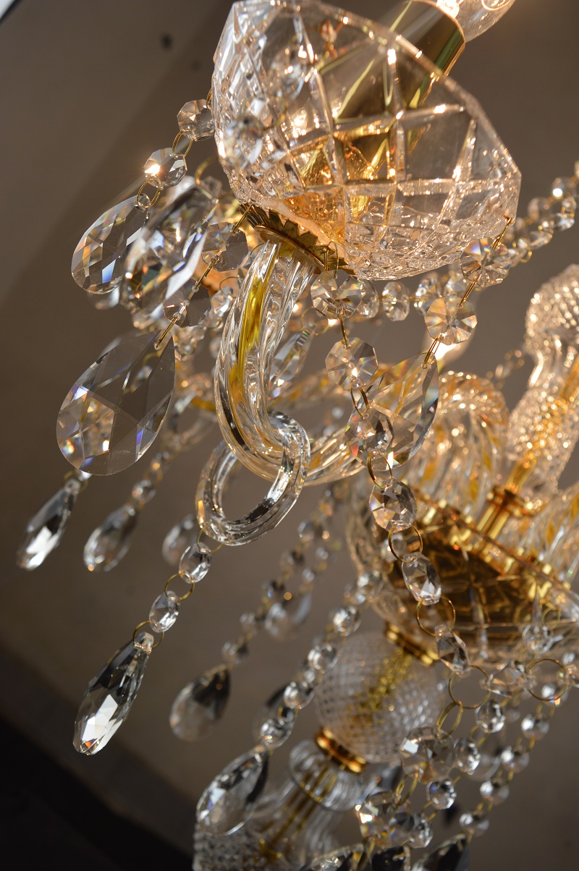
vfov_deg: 62.0
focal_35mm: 30
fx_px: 725
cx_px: 290
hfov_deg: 43.5
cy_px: 436
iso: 200
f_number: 5.6
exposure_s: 1/125
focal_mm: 20
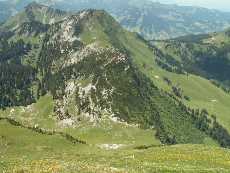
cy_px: 86
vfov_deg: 40.7
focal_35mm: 35
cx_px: 115
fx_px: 233
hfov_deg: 52.6
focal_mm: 5.86
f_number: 8
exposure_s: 1/80
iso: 50
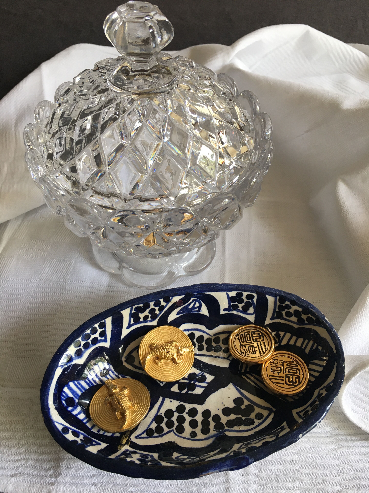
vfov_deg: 61.7
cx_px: 184
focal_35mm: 29
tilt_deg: -53.6
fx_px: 412
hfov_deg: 48.2
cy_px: 246
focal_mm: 4.15
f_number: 2.2
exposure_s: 1/33
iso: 32
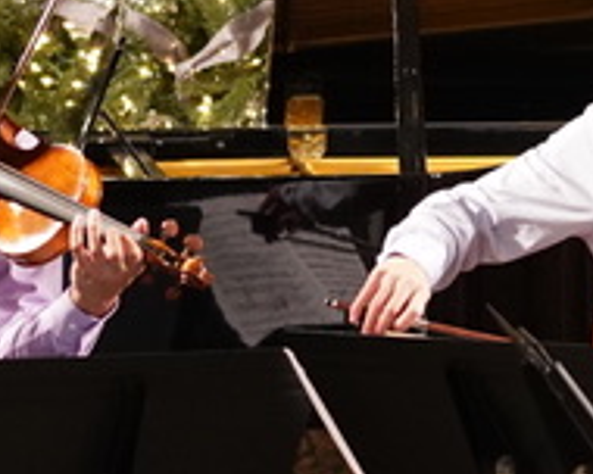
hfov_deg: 5.1
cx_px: 462
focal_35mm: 376
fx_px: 6599
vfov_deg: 4.1
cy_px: 156
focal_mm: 70
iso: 4000
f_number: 2.8
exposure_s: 1/160
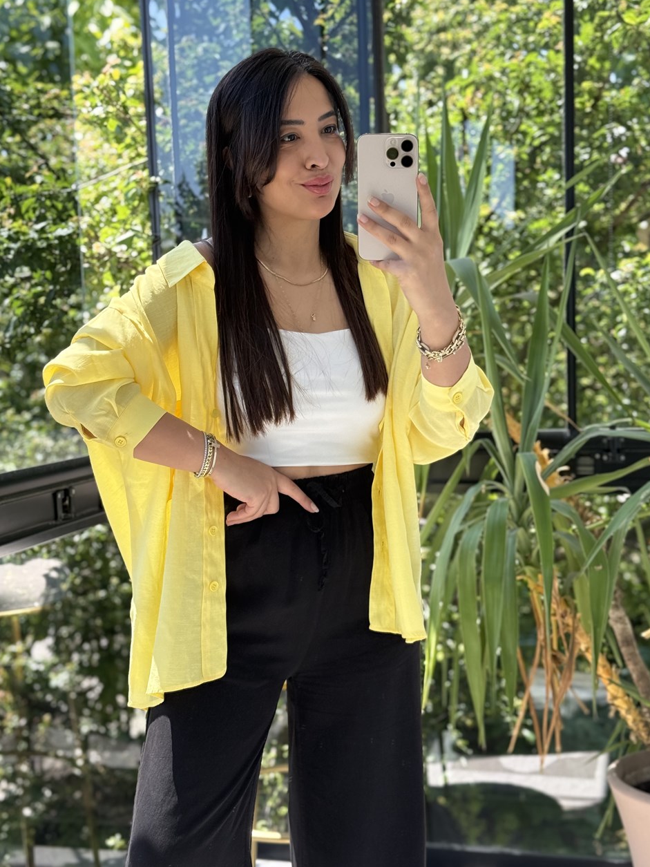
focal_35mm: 51
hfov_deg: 28.6
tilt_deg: -18.5
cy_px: 417
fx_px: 1277
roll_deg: +2.2
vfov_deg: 37.5
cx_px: 323
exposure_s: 1/475
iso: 100
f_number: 1.78
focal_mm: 6.76
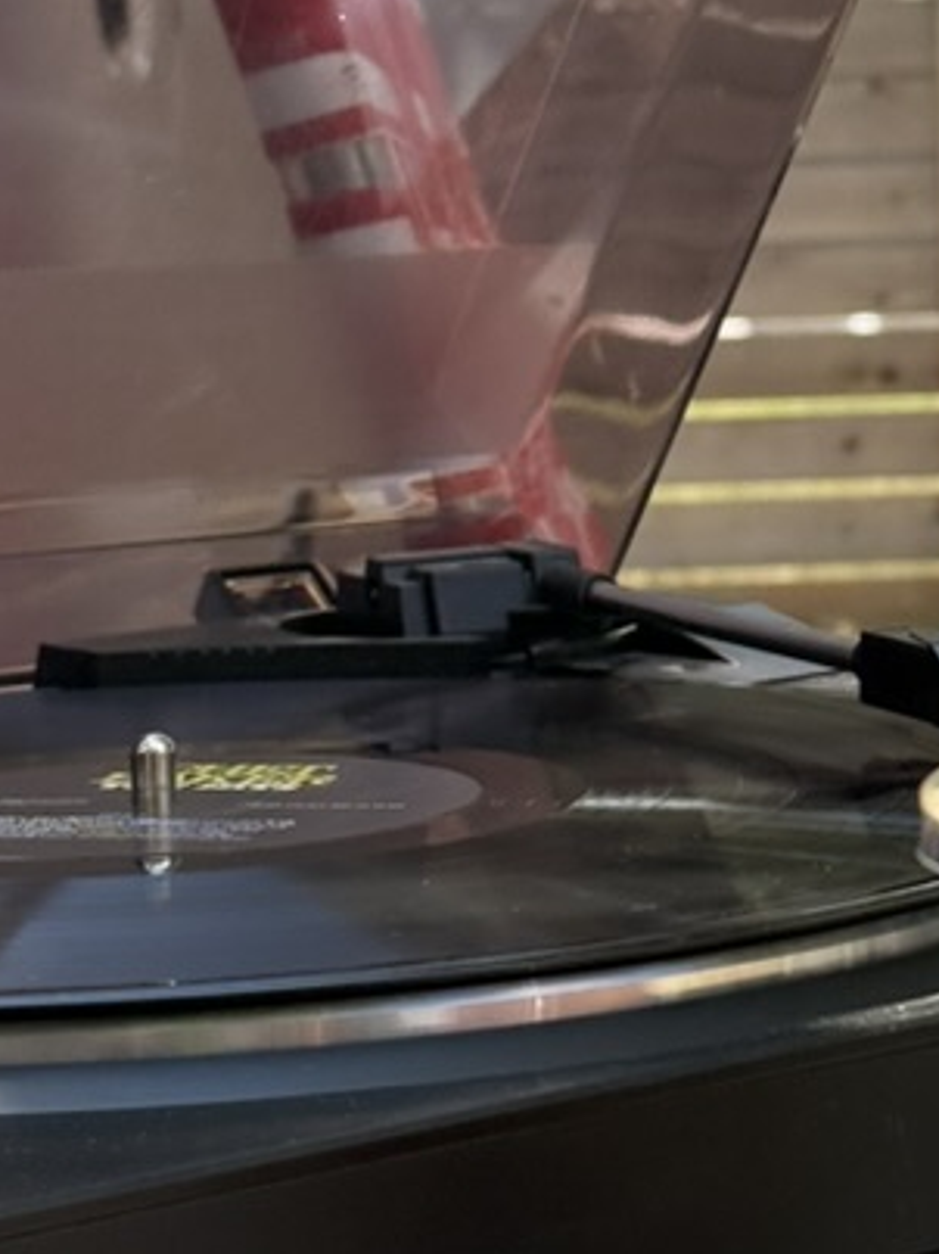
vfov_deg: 16.1
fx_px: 4415
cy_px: 513
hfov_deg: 12.1
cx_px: 818
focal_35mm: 122
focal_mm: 6.76
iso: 64
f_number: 1.78
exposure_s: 1/1642
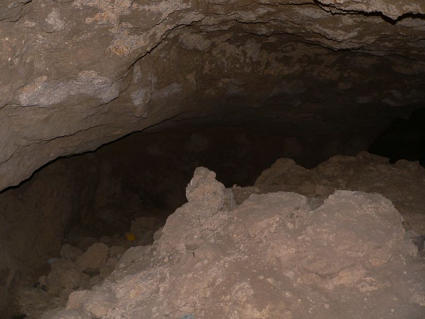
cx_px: 212
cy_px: 160
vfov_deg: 39.7
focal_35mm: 36
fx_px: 442
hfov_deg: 51.4
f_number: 2.8
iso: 80
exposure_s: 1/60
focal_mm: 6
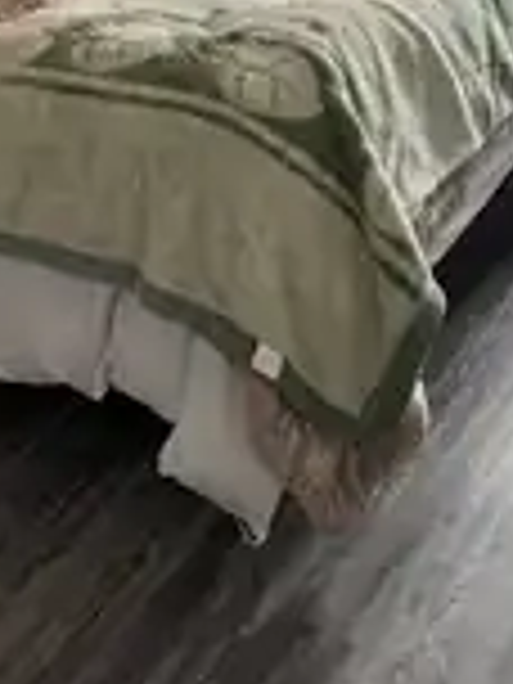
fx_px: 1245
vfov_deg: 26.7
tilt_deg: -10.8
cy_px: -171
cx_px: 243
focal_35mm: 63
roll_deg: +4.0
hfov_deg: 23.3
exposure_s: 1/60
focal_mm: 6.76
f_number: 1.78
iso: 160
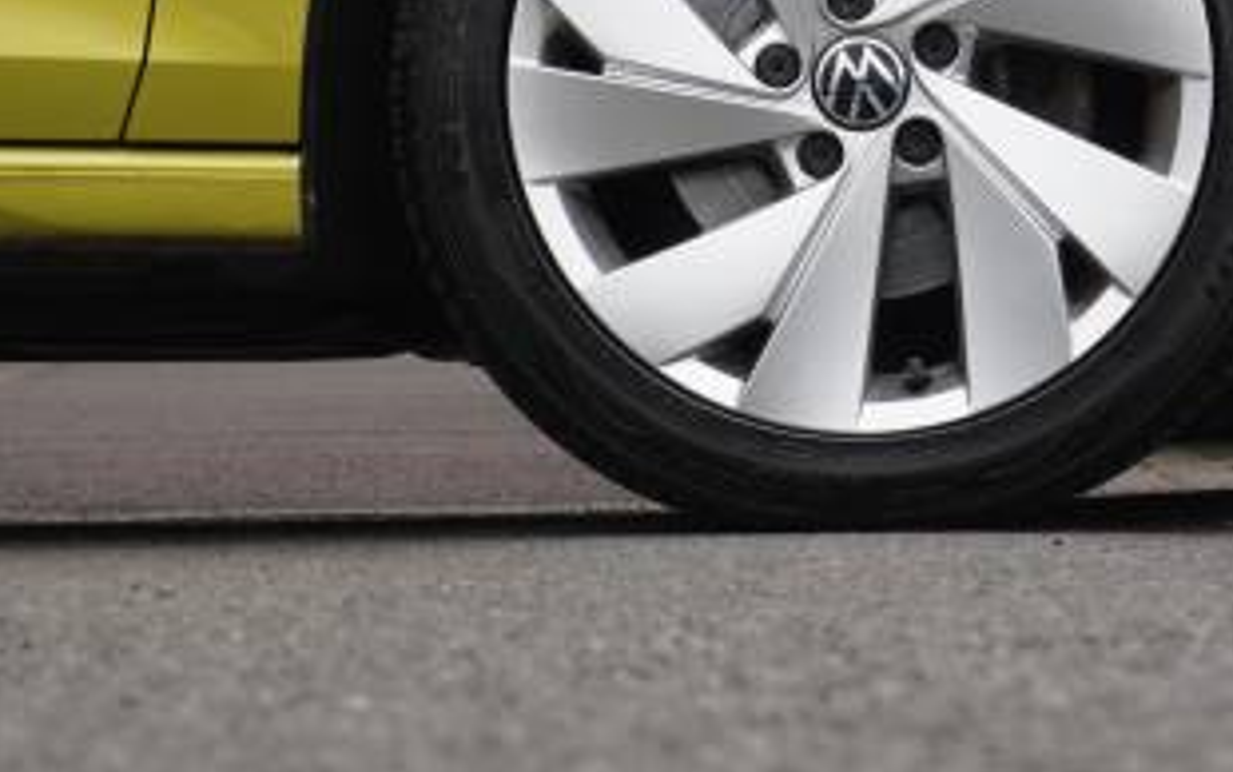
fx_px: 4136
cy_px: -32
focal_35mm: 123
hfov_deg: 16.9
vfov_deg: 10.6
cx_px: 915
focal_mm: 39
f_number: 5.6
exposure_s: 1/160
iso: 100
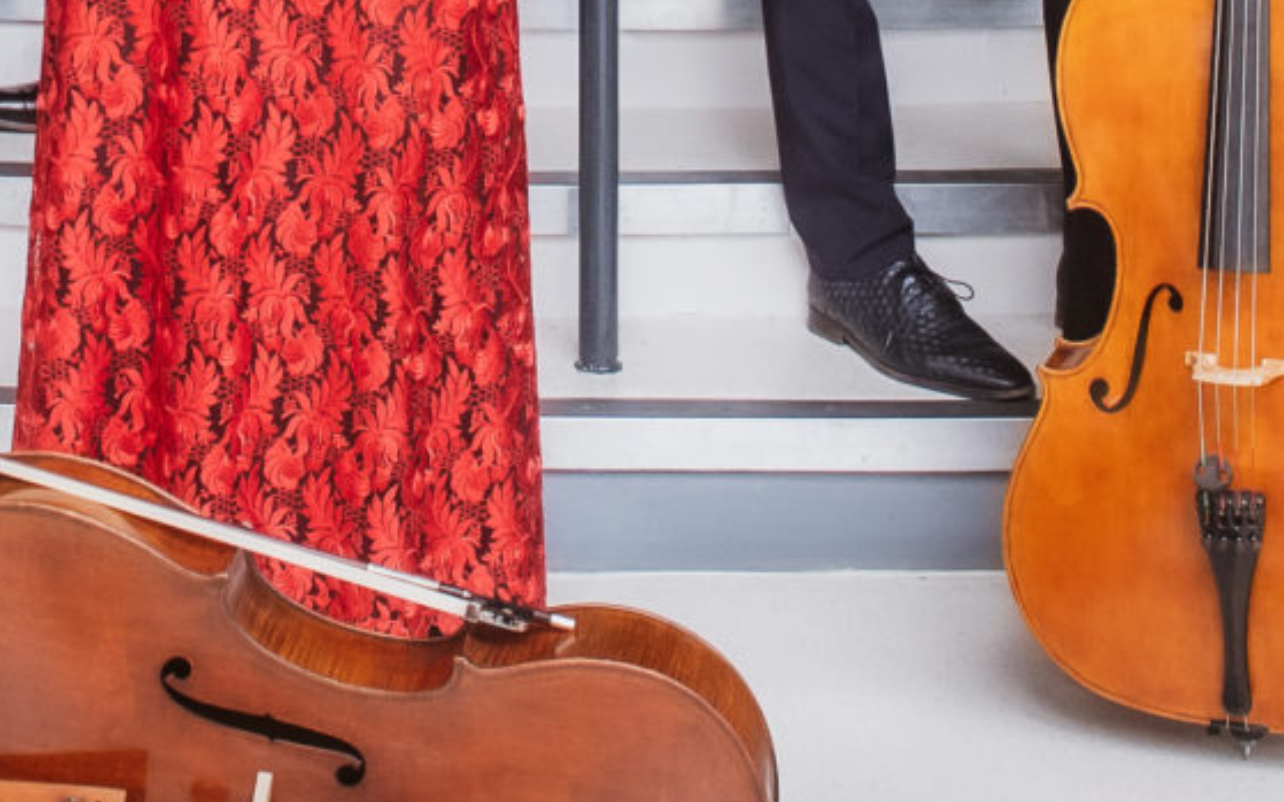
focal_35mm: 112
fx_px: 3918
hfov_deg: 18.5
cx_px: 292
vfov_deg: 10.7
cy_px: -789
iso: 1600
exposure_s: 1/160
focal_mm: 24
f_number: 4
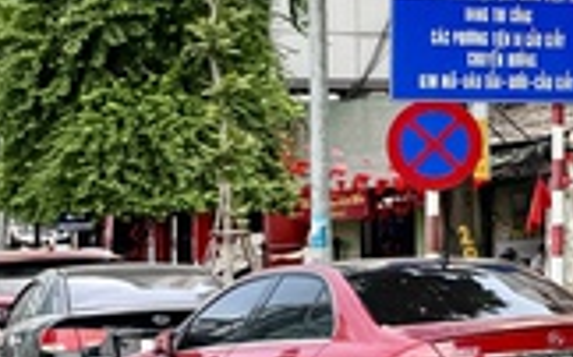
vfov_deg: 11.3
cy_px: 53
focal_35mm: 115
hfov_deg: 15.8
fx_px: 1795
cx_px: 987
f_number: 1.78
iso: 80
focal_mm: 6.76
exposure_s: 1/842
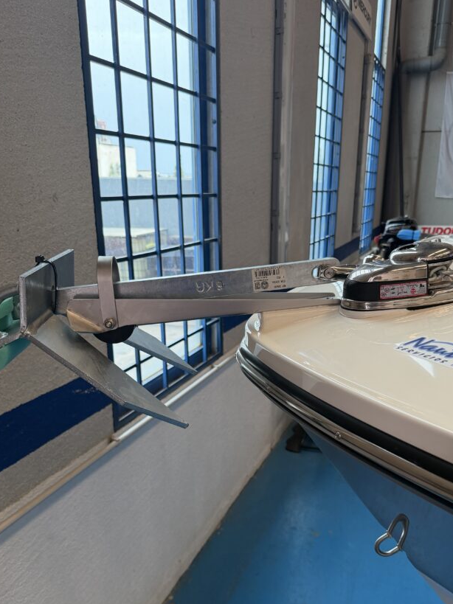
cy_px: 376
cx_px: 263
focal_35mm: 30
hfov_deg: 46.6
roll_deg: -2.2
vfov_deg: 59.2
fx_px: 524
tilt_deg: -20.1
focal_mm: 6.76
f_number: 1.78
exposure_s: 1/232
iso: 200
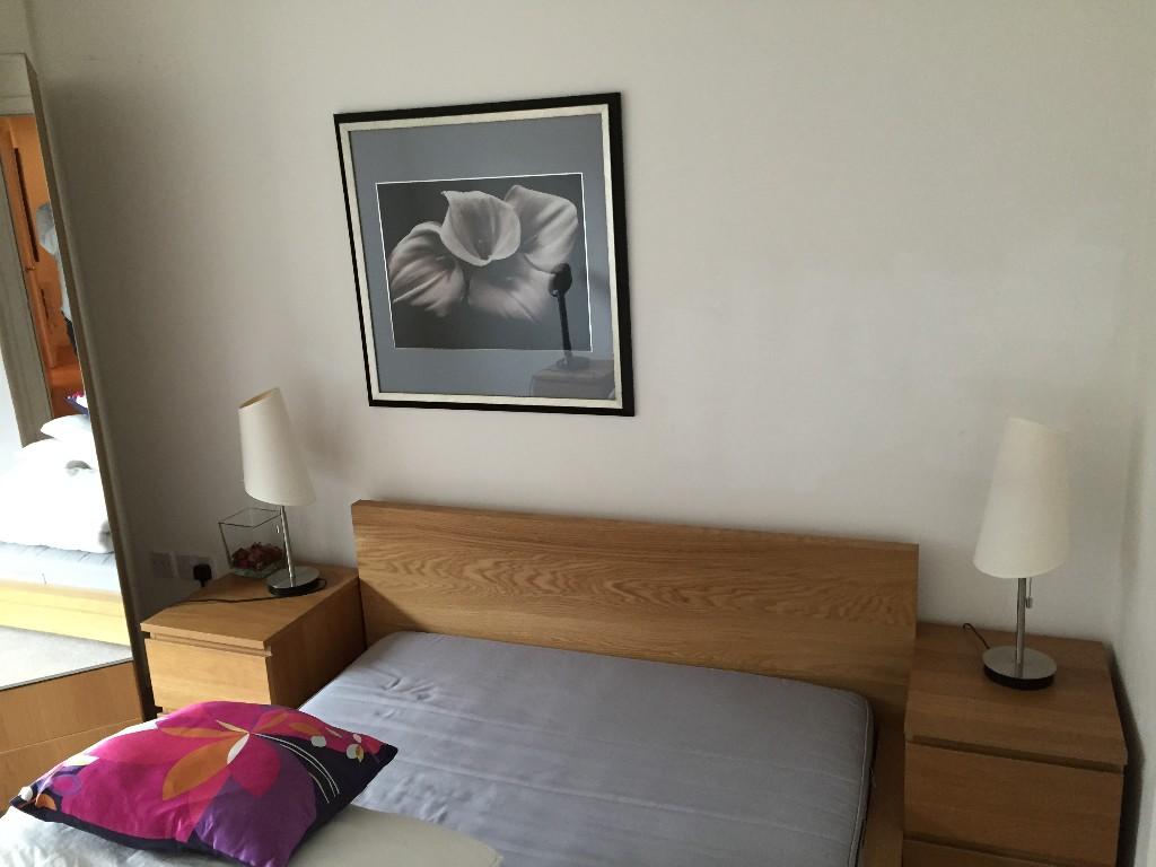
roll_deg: +2.1
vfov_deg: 48.2
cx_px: 578
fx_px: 968
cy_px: 434
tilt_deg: -14.6
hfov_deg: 61.7
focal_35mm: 29
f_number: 2.2
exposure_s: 1/33
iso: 250
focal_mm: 4.15
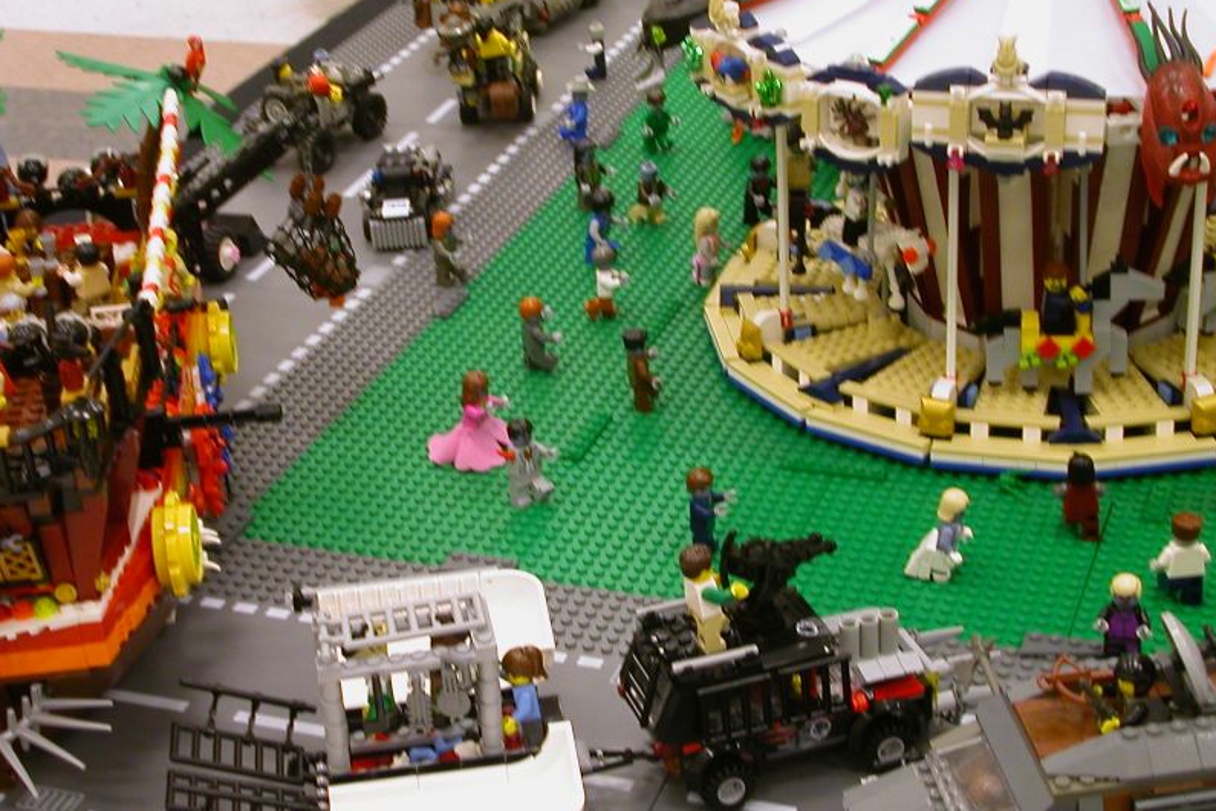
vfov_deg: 20.3
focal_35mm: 67
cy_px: 438
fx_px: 2263
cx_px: 609
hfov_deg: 30.1
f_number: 3.5
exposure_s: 1/8.2
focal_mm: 9.7
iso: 100
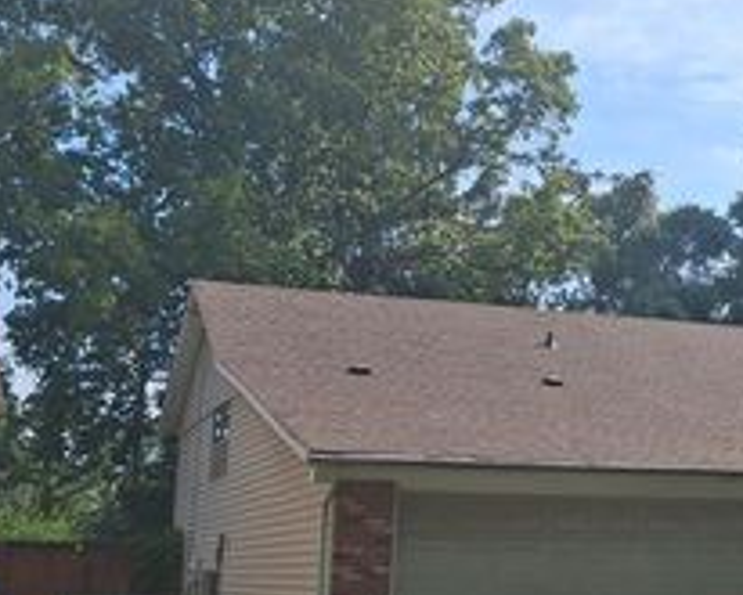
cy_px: 287
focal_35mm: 64
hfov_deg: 28.3
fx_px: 1408
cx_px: 685
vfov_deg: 23.9
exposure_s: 1/958
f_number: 1.8
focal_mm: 4
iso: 25
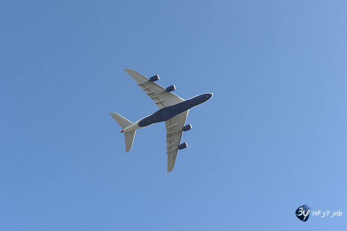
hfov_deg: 28.8
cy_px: 116
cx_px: 174
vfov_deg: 19.5
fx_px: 675
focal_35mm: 70
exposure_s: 1/400
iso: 500
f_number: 10
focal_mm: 70
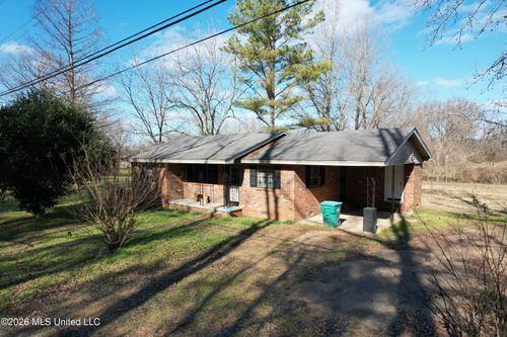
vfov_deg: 57.2
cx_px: 254
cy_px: 168
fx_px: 310
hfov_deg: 78.6
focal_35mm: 22
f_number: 2.8
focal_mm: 8.38
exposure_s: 1/1000
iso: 120
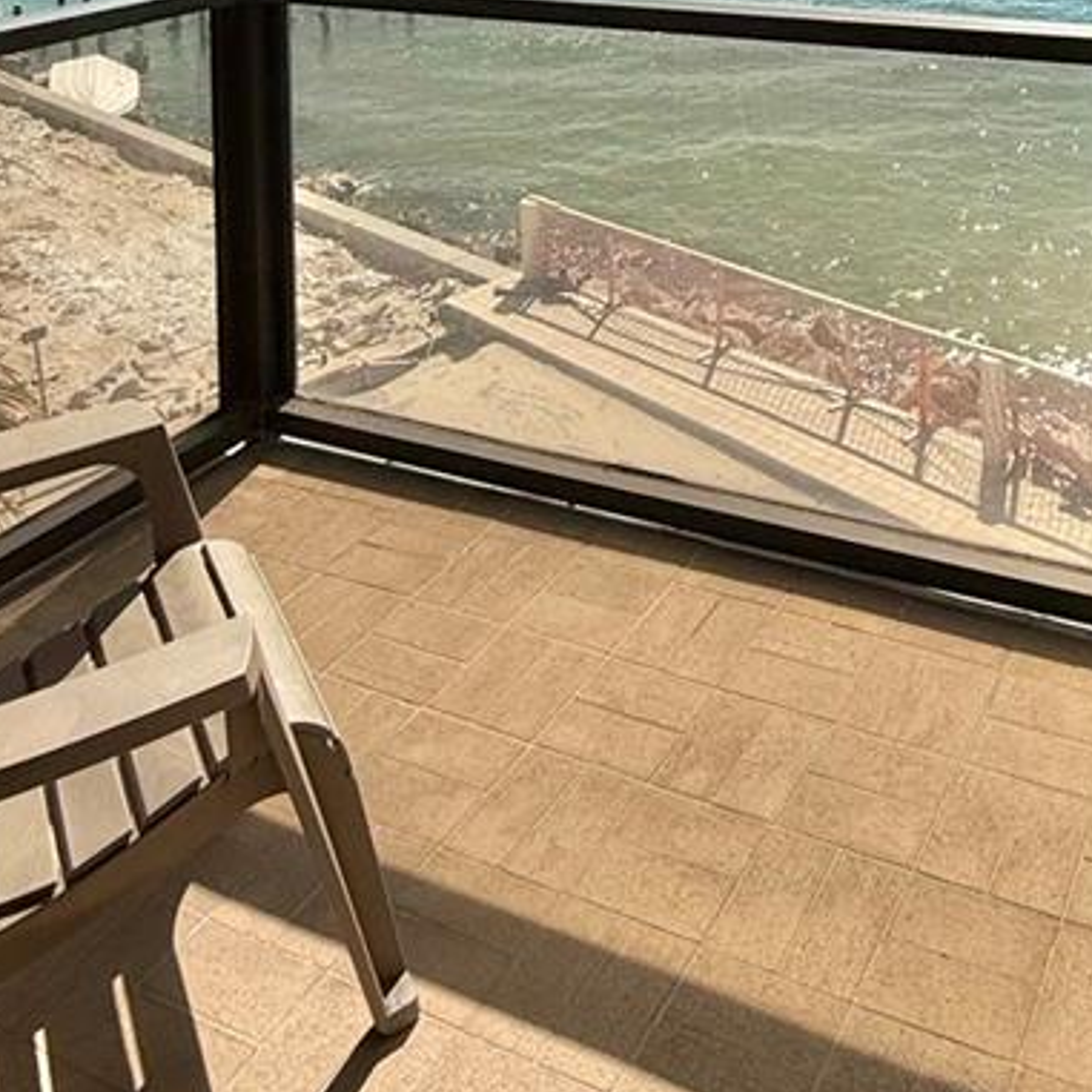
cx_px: 860
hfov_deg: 41.2
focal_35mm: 39
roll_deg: +1.9
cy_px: -252
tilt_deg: -0.6
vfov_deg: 33.7
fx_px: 1392
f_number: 2.2
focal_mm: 2.22
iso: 64
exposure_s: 1/6173
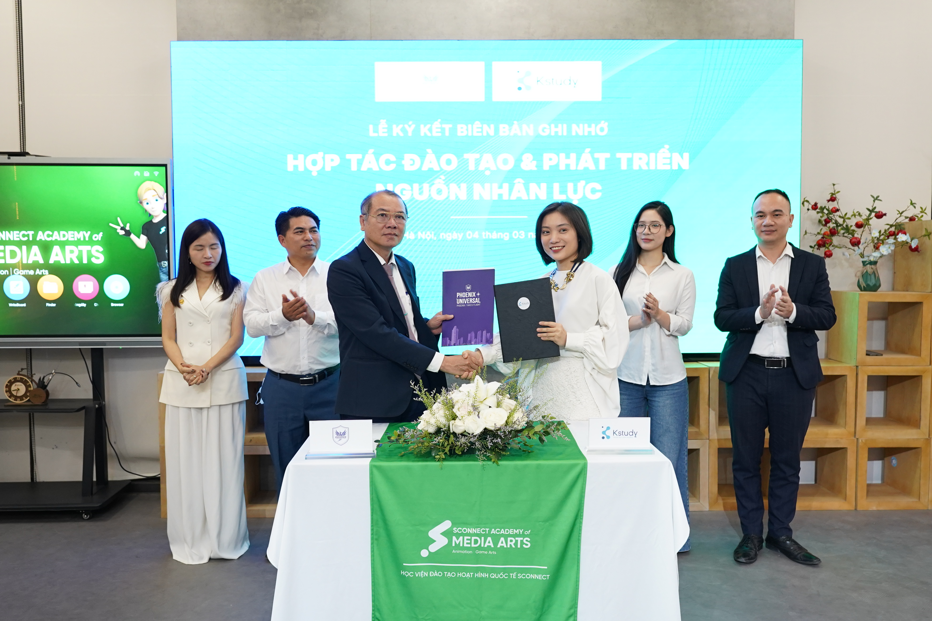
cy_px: 310
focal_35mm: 30
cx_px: 466
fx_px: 777
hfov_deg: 61.9
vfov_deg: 43.6
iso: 1250
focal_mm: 20
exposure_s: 1/160
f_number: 2.2
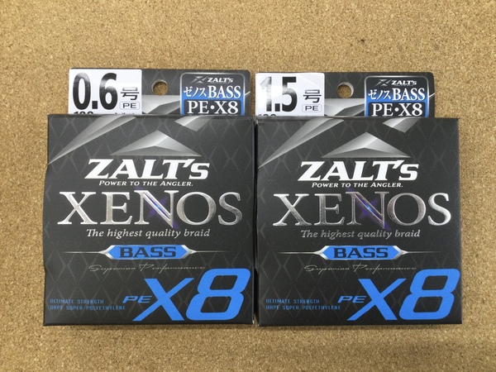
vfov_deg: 45.4
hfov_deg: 58.4
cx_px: 248
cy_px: 186
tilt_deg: -87.1
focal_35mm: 31
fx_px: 444
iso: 40
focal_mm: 3.3
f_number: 2.4
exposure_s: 1/30
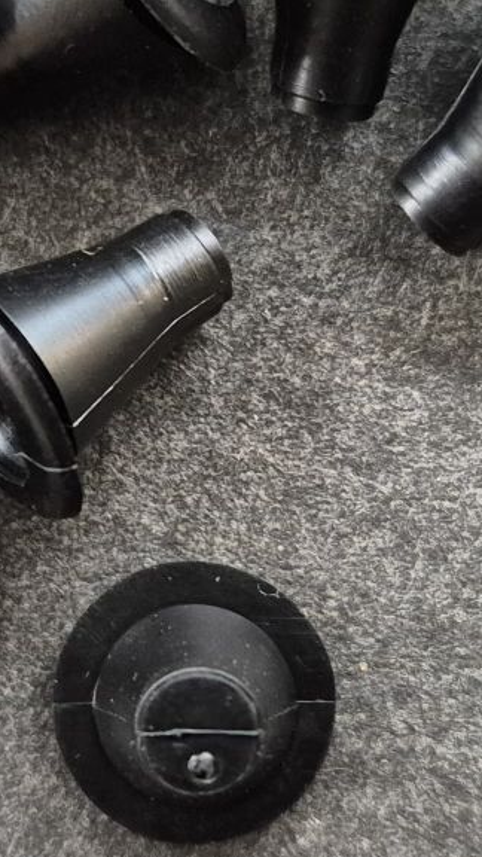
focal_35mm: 87
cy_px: 376
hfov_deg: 13.9
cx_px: 125
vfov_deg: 24.4
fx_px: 1977
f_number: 1.8
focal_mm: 5.4
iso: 1250
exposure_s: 1/50
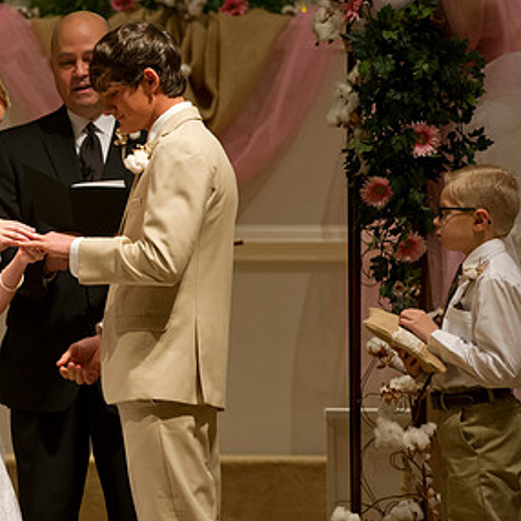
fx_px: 5858
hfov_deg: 5.1
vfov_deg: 5.1
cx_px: 75
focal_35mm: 344
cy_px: 226
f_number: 4
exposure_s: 1/125
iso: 1600
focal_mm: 200
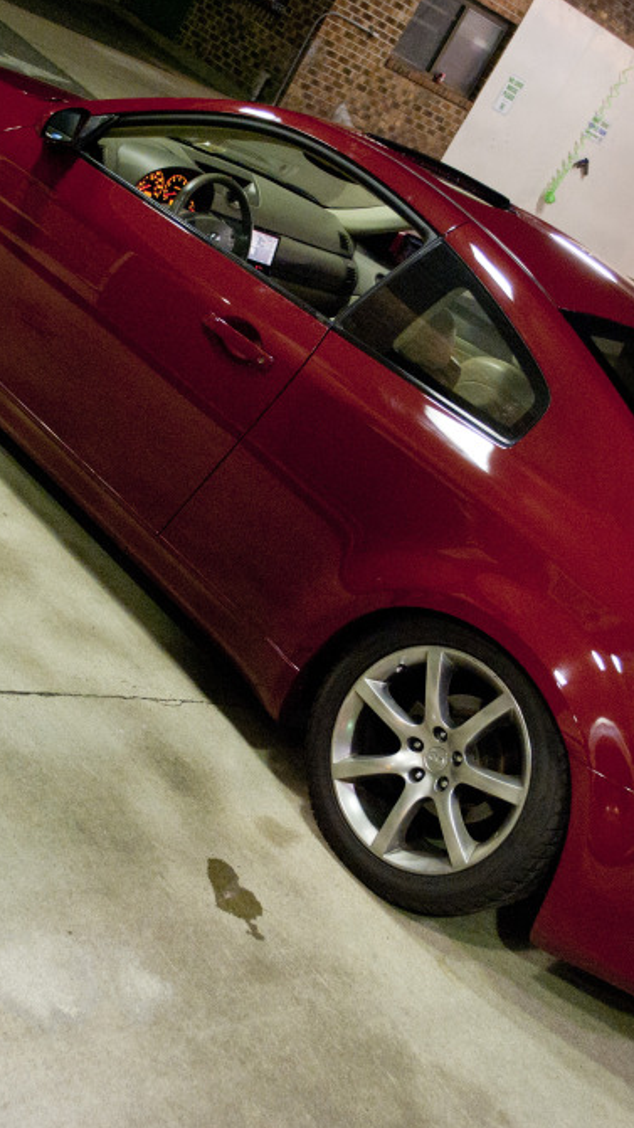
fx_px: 1436
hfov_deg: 24.9
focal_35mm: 48
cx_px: 258
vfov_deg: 42.9
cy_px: 566
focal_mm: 20
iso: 640
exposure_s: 1/30
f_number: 3.8
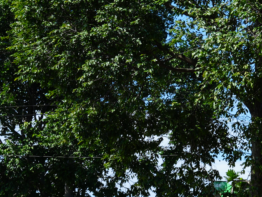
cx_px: 500
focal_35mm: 176
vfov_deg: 8.4
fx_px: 1332
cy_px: 159
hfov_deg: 10.4
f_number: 9
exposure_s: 1/125
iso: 100
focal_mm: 45
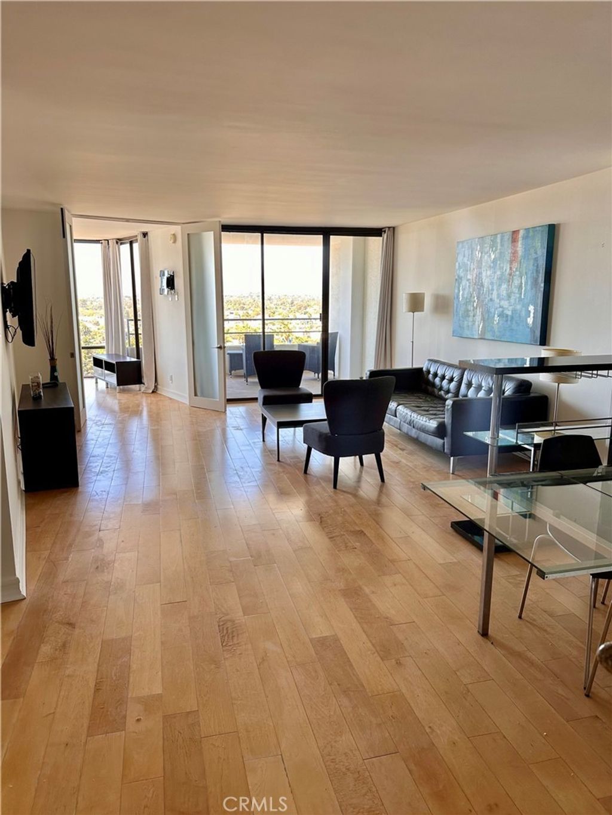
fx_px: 566
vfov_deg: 71.6
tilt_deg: -11.7
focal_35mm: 24
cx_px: 306
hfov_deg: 56.8
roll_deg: -1.2
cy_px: 408
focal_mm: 6.86
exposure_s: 1/121
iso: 100
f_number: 1.78
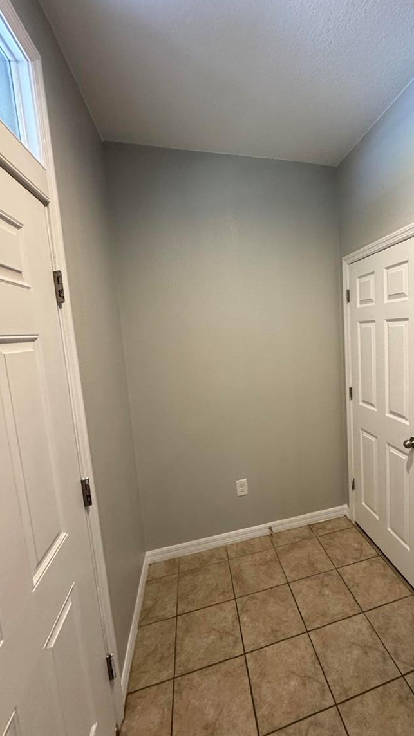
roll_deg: +2.6
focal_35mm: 16
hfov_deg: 64.9
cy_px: 364
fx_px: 312
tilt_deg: -5.4
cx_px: 283
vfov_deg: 99.4
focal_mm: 2.22
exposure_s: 1/60
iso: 320
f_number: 2.2
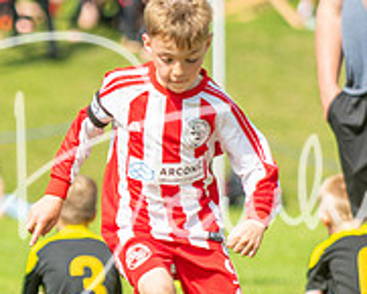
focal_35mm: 765
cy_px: 194
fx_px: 8314
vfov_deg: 2.0
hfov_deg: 2.5
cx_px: 71
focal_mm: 170
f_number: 3.2
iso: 250
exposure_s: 1/2500
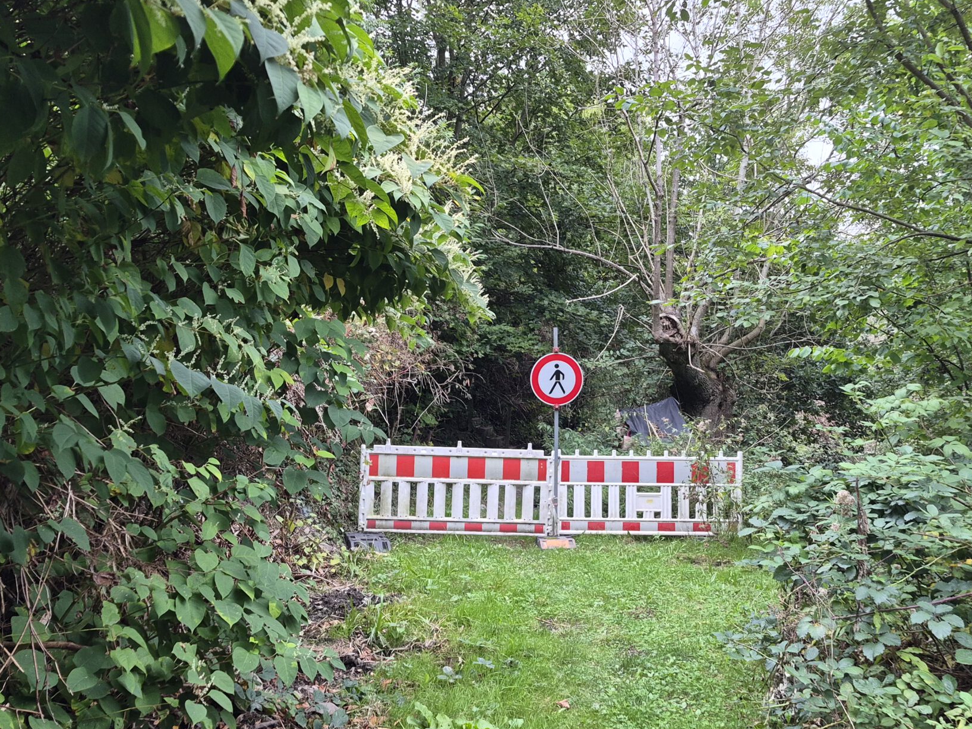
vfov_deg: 39.6
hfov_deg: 51.3
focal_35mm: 36
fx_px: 1011
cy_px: 389
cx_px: 528
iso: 125
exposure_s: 1/100
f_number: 1.8
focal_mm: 5.4
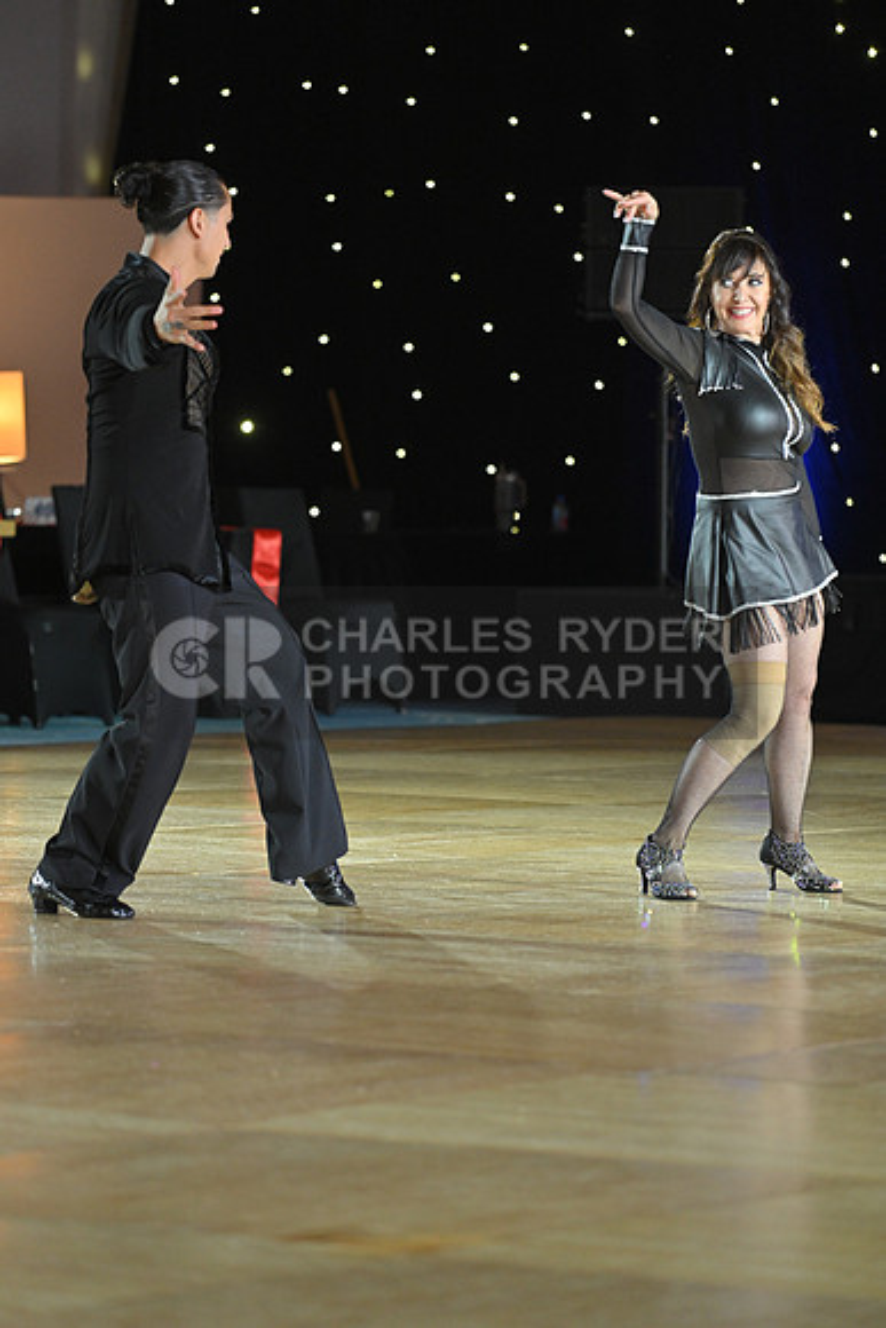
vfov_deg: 12.1
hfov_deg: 8.1
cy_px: 664
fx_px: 6272
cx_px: 443
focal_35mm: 170
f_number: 4
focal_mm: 170
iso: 2000
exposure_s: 1/250
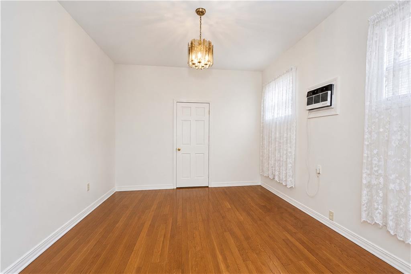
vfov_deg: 77.3
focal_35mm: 15
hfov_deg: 100.4
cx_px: 206
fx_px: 171
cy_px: 137
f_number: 8
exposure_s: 1/60
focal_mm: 10
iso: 1600
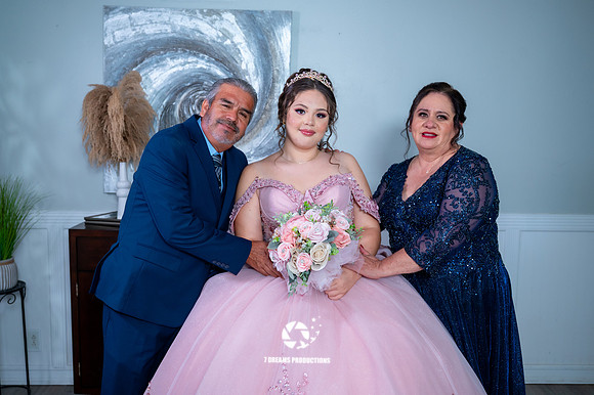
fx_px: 596
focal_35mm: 36
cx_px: 294
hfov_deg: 53.0
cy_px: 195
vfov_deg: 36.7
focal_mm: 35
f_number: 4
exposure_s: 1/60
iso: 1250
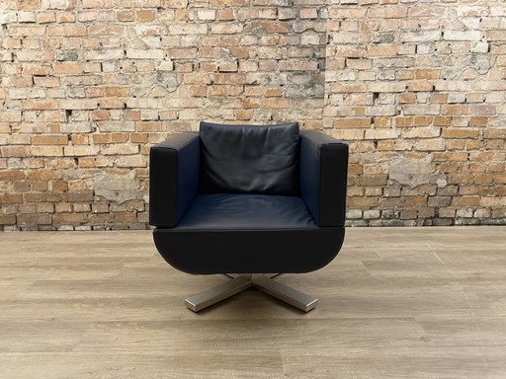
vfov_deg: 53.1
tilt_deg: -12.9
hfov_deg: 67.3
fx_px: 380
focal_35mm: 26
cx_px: 253
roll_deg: -0.1
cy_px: 190
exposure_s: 1/50
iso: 160
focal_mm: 4.25
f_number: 1.8
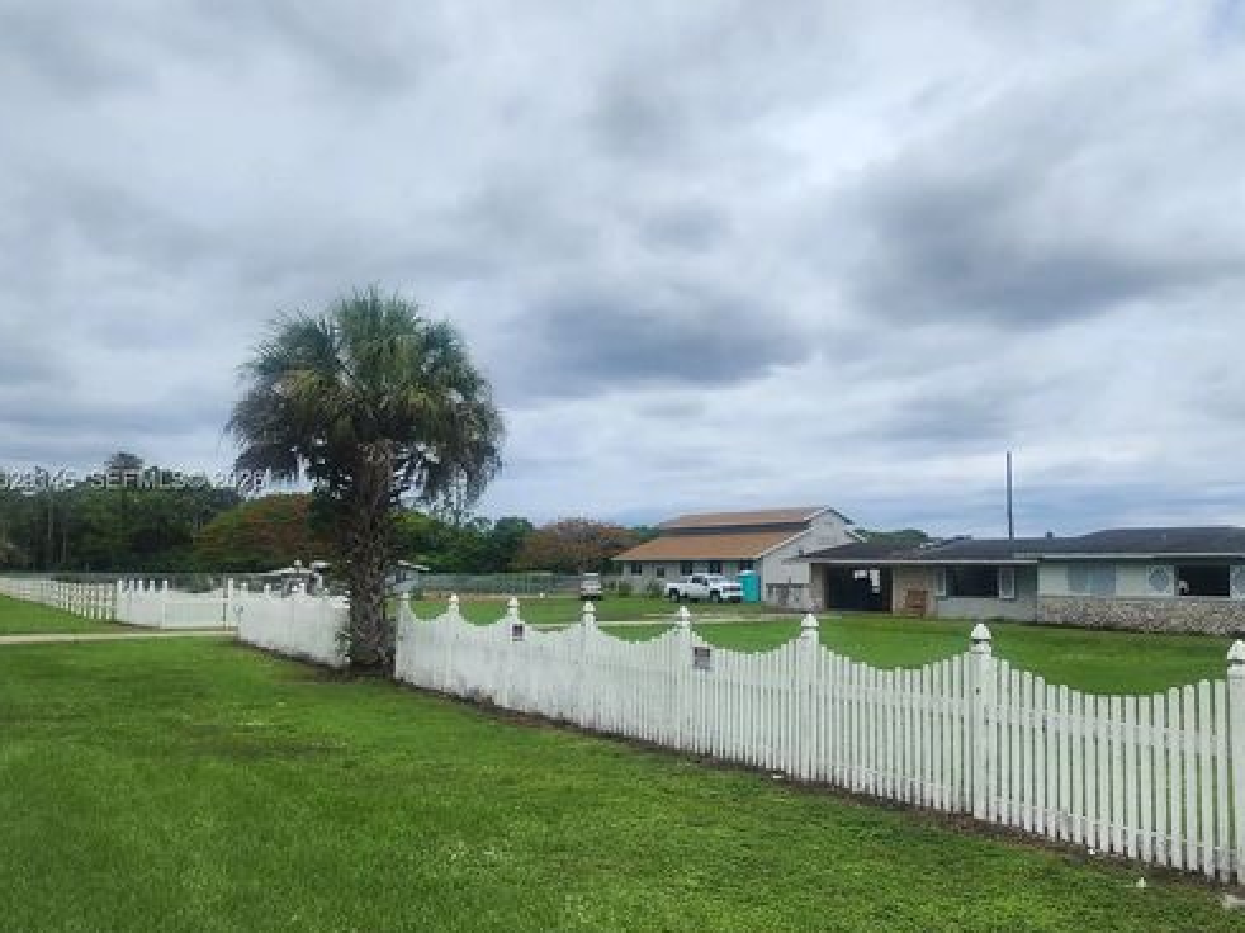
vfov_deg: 46.8
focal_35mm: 30
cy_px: 482
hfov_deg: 59.4
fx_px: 1079
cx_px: 761
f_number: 1.8
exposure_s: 1/2365
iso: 12
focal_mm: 6.4
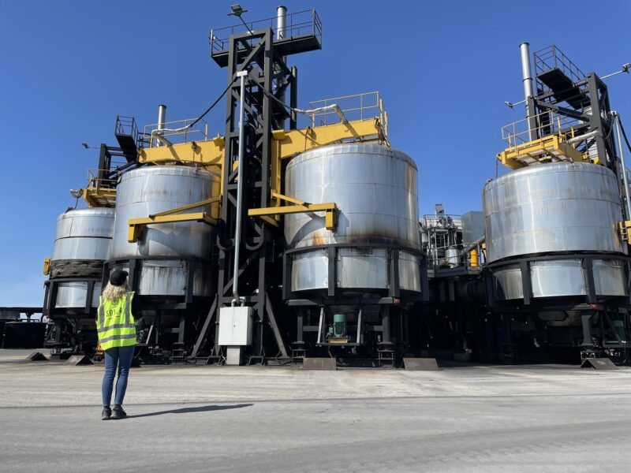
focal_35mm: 26
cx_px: 316
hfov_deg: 67.3
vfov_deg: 53.1
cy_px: 236
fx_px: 474
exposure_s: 1/3610
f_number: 1.6
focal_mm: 4.2
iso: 32
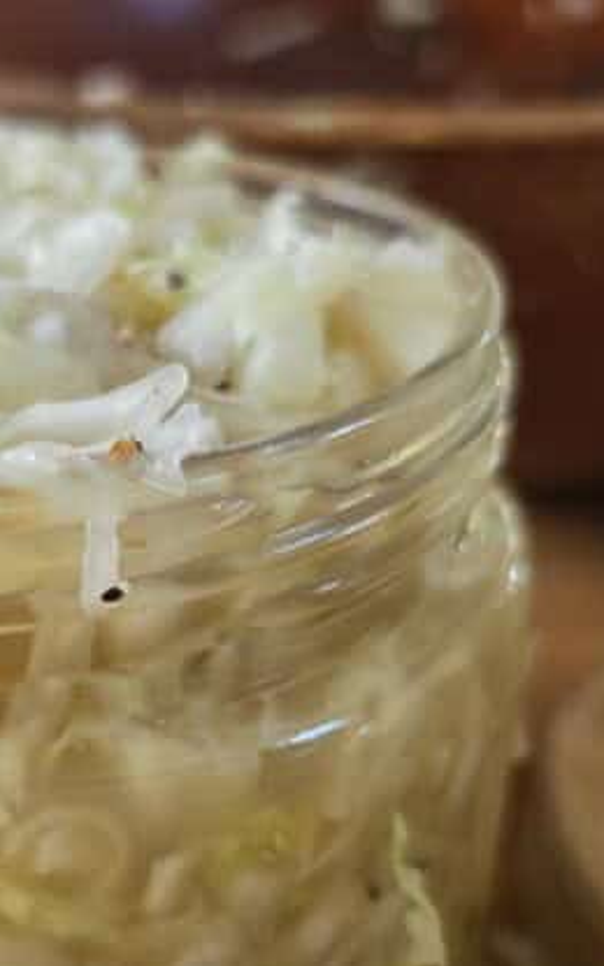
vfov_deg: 32.8
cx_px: -2
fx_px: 1580
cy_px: 813
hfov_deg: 20.9
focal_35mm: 60
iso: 200
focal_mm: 6.5
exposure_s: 1/120
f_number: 1.4
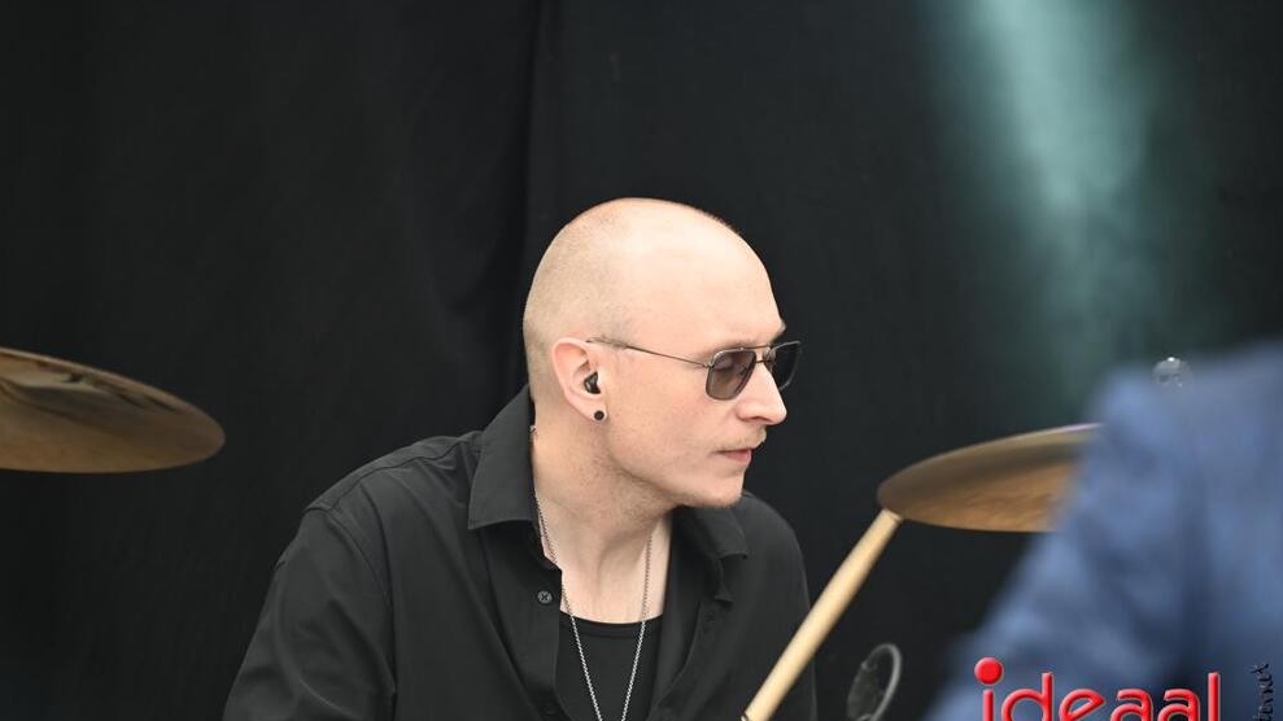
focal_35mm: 420
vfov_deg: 2.9
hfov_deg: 5.1
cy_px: 375
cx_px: 642
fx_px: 14286
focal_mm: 400
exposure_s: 1/250
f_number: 5.6
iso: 450
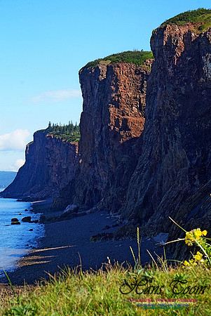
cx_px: 106
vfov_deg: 24.6
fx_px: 724
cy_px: 158
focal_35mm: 82
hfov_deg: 16.6
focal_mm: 55
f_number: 13
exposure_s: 1/500
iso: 1000
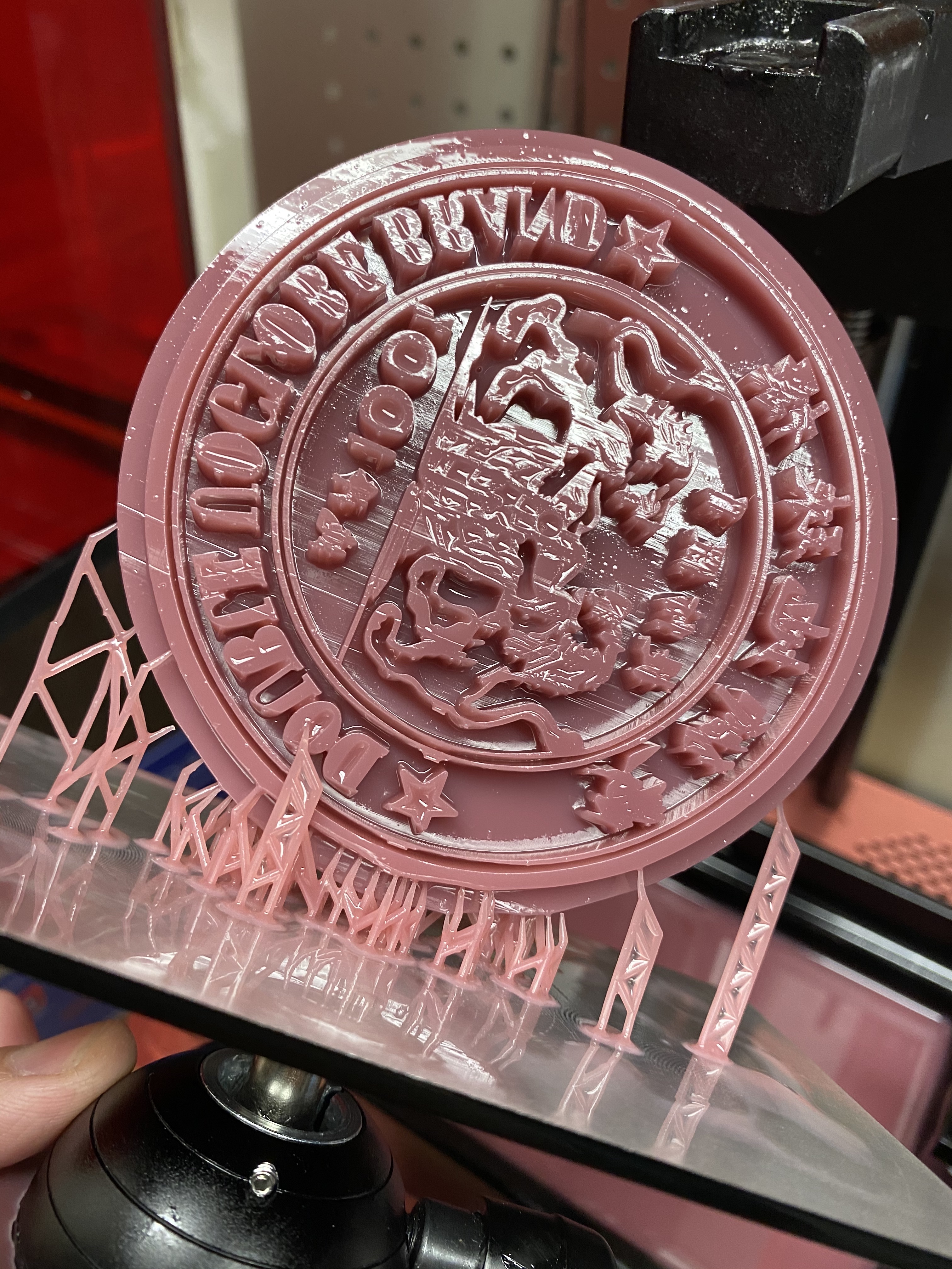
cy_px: 634
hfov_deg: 53.1
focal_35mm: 26
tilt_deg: -37.1
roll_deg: -2.5
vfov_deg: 67.3
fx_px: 953
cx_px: 476
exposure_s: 1/60
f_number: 1.8
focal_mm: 4.25
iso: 160
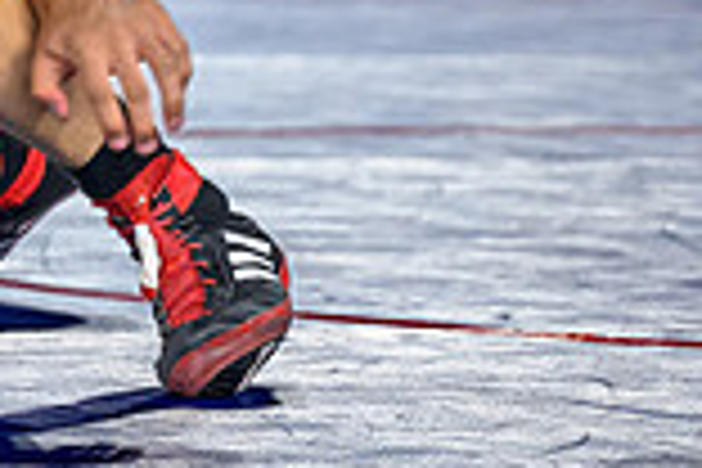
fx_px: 7955
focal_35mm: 408
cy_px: -202
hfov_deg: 5.0
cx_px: -260
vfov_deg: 3.4
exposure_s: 1/800
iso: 5600
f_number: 2.8
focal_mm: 81
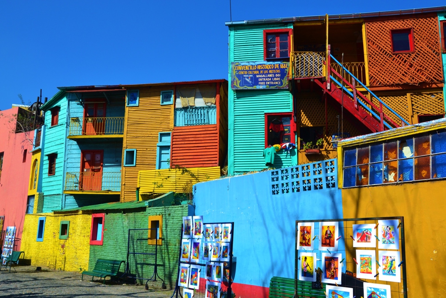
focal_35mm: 33
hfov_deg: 57.2
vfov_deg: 40.0
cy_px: 149
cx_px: 223
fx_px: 409
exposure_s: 1/500
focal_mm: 22
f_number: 11
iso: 360
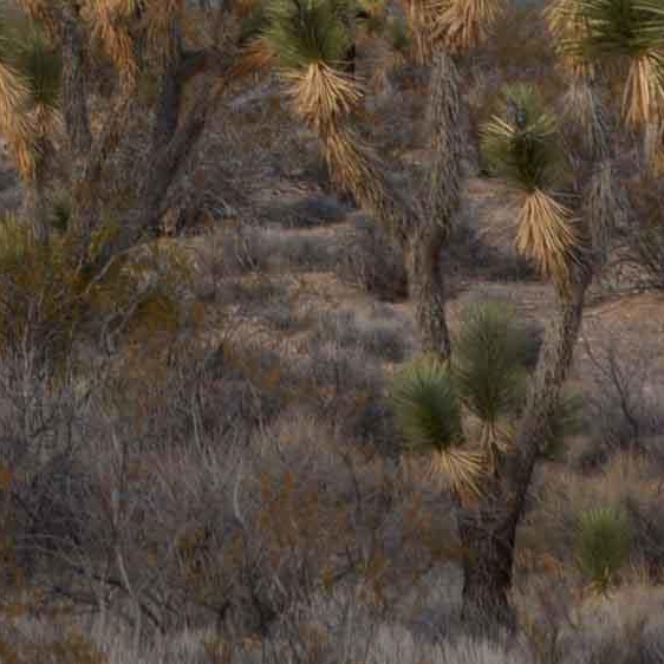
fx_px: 8100
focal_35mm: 373
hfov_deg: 4.7
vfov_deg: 4.7
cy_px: -388
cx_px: -145
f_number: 5.6
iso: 250
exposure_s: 1/125
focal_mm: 55
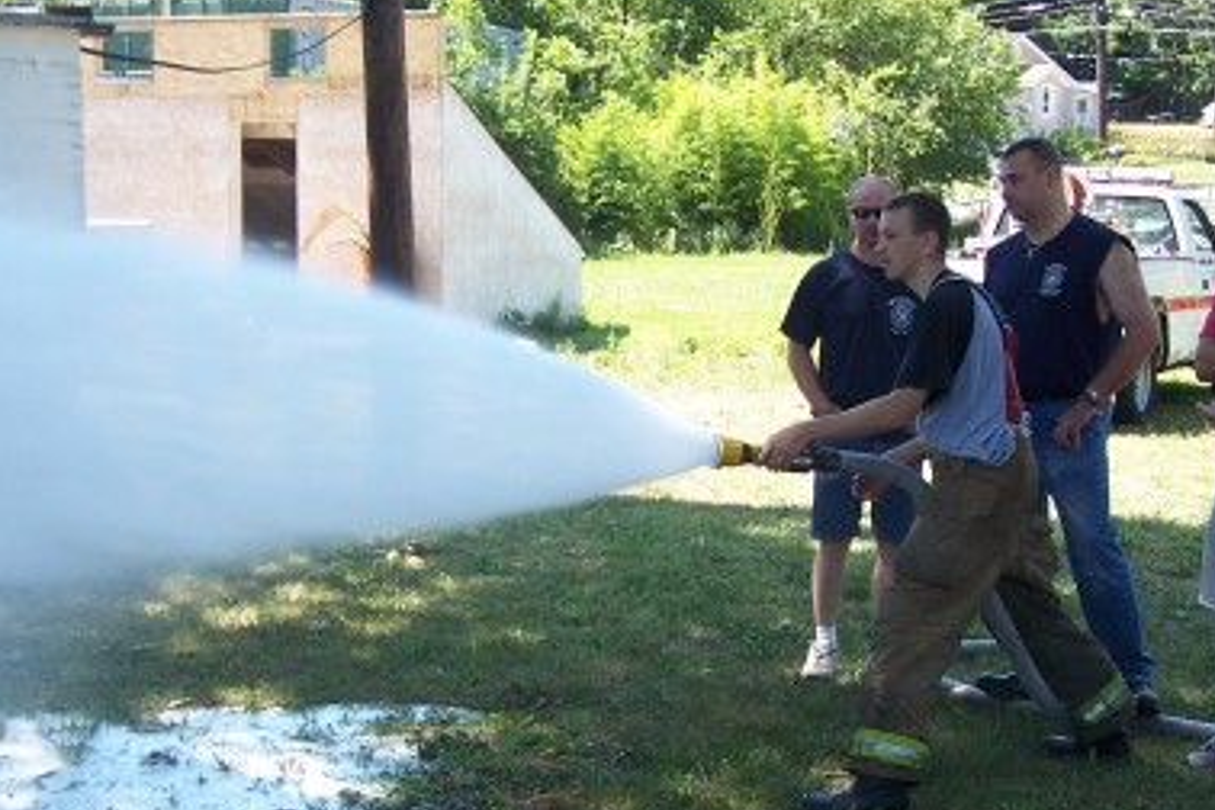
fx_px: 2261
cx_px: 608
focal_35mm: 67
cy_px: 569
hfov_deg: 30.1
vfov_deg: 20.2
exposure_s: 1/250
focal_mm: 6.3
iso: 80
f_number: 2.8
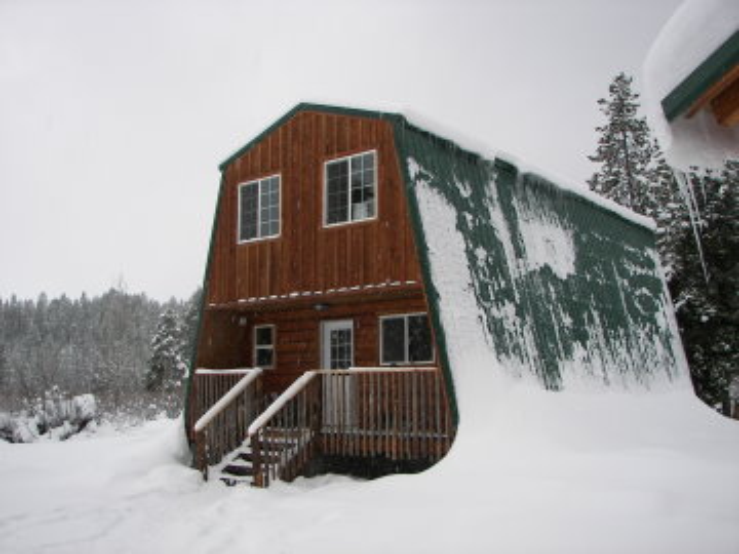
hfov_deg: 51.4
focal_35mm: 36
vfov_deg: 39.7
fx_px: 769
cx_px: 370
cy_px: 277
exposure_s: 1/250
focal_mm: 6
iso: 50
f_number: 2.8
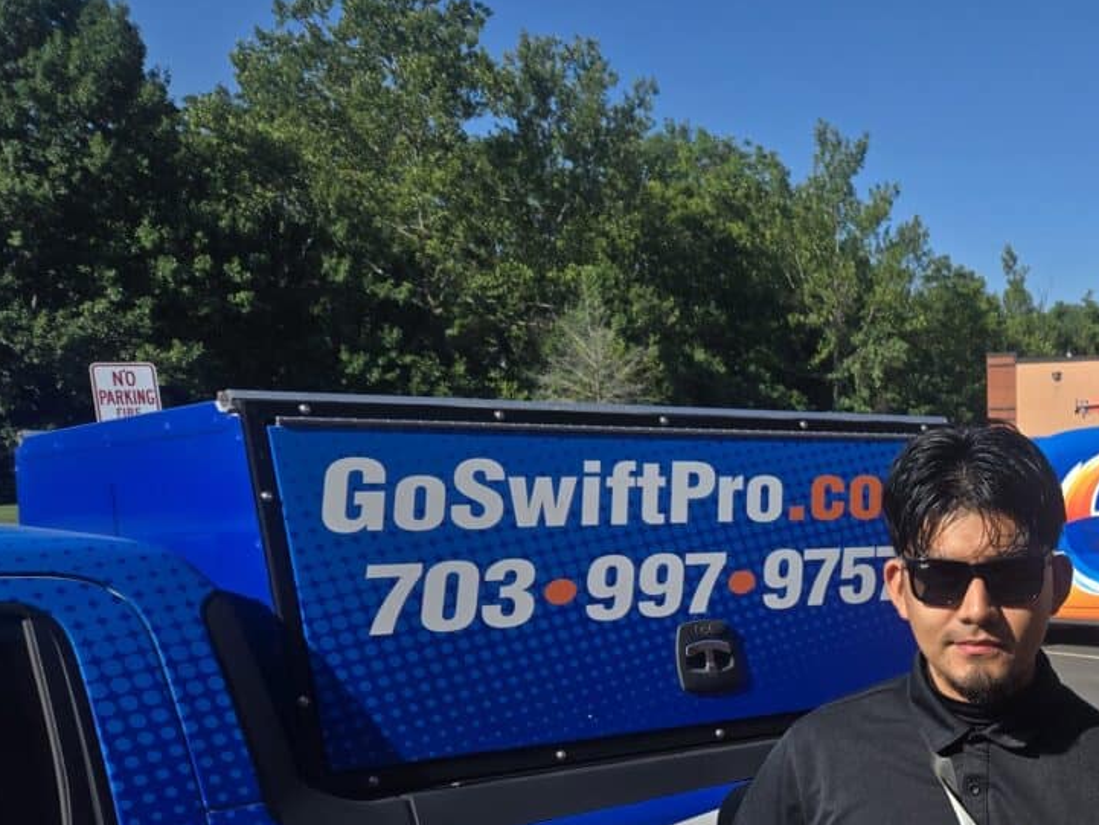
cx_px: 1088
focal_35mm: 49
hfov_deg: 35.4
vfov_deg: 28.5
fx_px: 1556
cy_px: 752
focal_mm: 5.4
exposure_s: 1/2163
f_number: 1.8
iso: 25
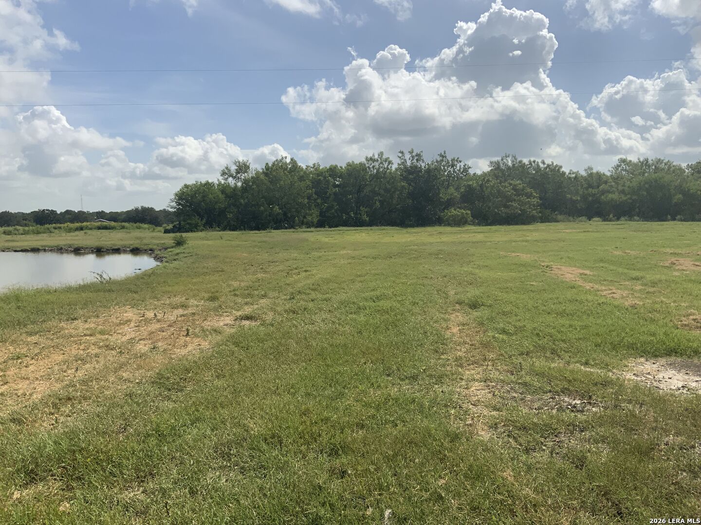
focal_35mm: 29
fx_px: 587
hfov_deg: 61.7
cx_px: 350
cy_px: 262
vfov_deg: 48.2
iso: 20
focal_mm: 3
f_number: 1.8
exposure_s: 1/4405
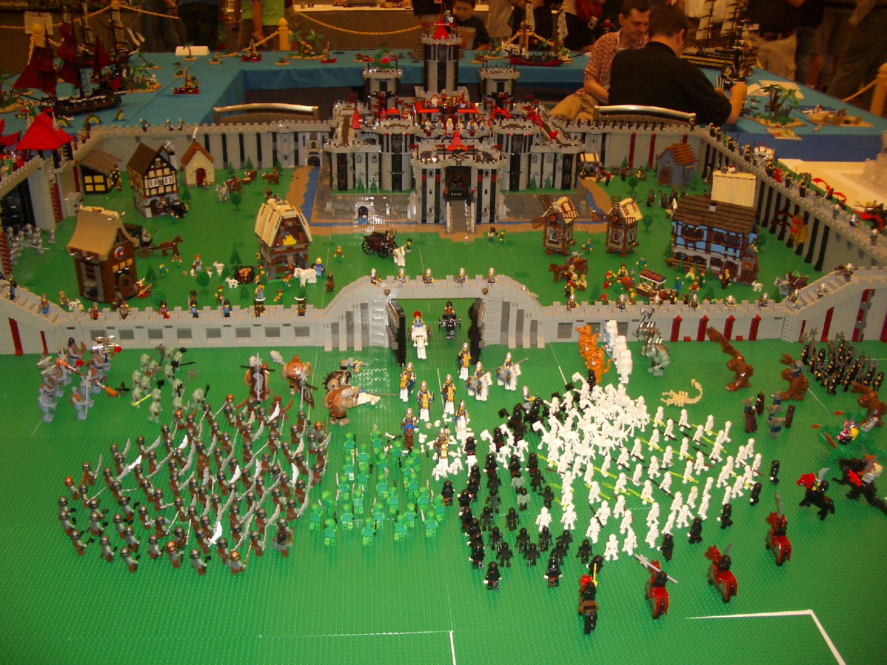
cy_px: 332
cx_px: 444
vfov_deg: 40.7
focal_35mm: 35
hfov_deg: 52.6
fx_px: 897
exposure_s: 1/60
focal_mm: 5.8
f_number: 2.6
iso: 100
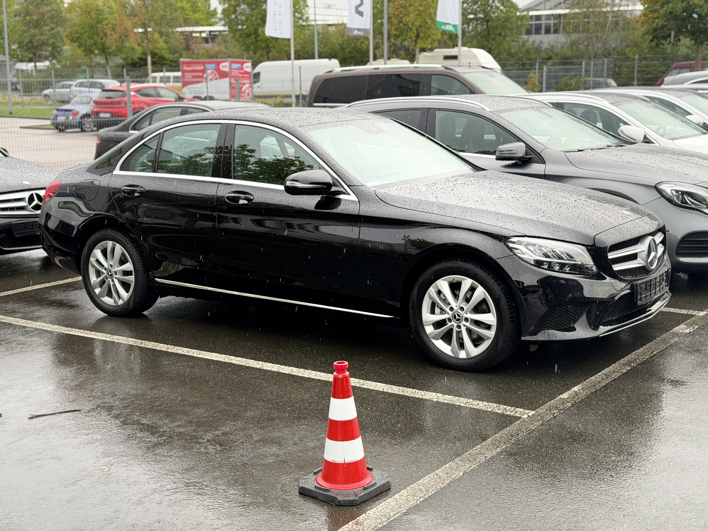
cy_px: 266
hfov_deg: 39.7
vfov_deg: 30.3
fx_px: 982
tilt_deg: -10.4
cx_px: 354
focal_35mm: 48
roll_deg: +1.1
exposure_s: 1/159
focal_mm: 6.76
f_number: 1.78
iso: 50
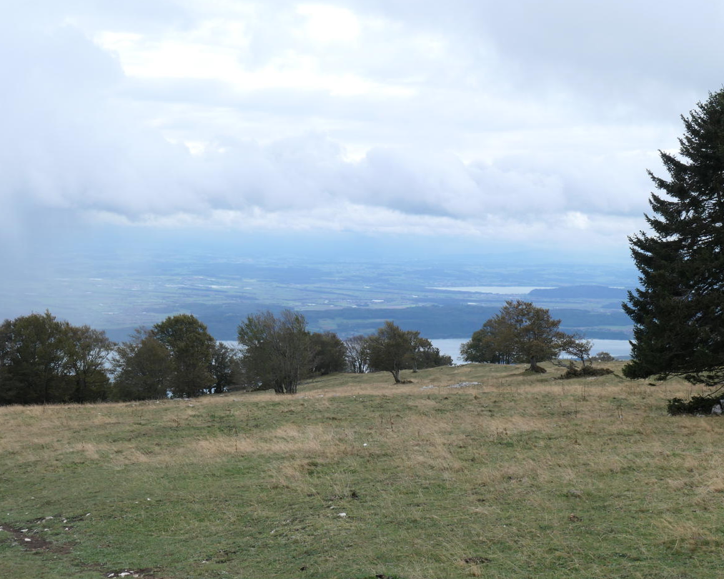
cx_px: 422
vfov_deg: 29.7
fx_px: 1093
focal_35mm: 51
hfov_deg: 36.6
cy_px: 280
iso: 200
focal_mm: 15.4
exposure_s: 1/1000
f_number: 4.5
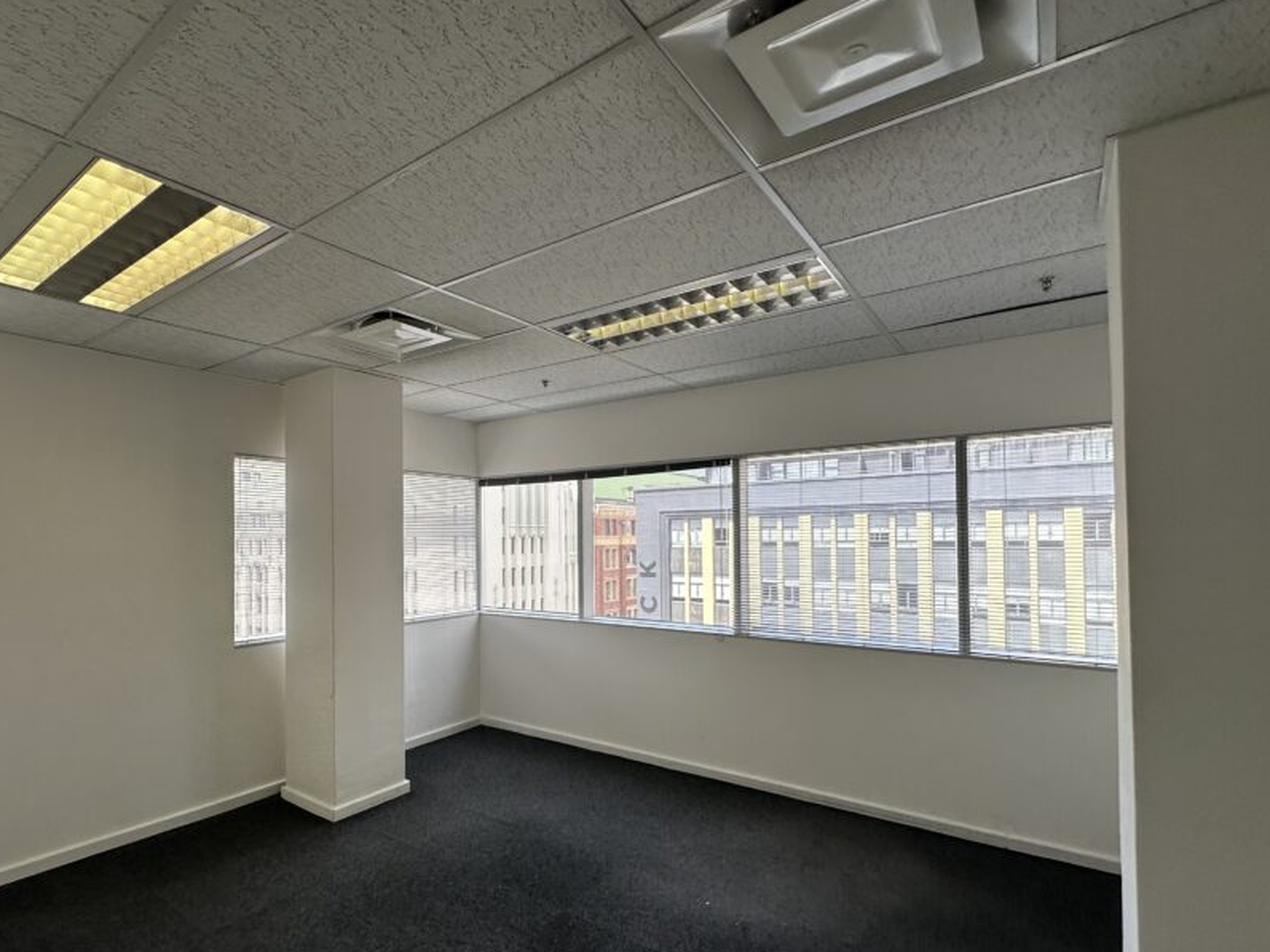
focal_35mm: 18
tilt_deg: +1.5
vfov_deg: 71.4
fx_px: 660
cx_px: 519
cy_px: 528
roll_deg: +0.5
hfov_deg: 86.8
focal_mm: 2.22
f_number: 2.2
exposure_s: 1/173
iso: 40
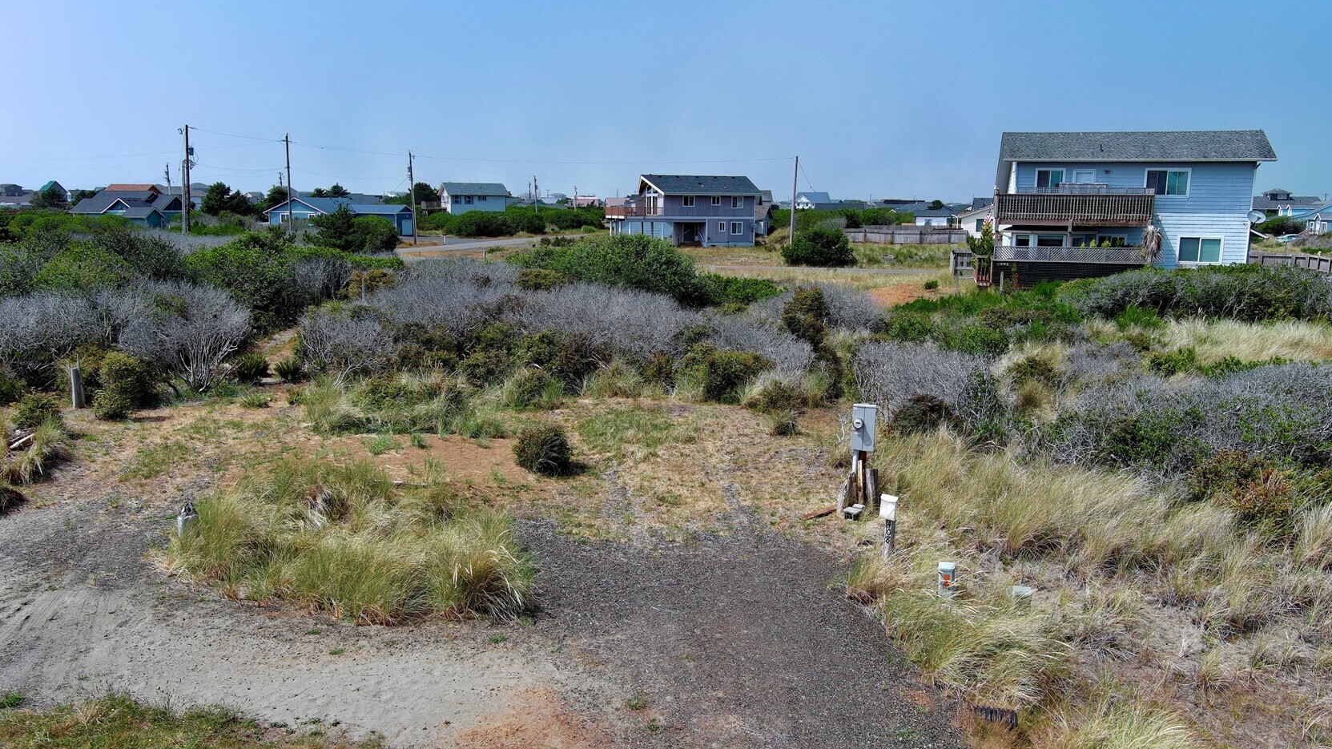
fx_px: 1095
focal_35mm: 31
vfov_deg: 37.8
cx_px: 654
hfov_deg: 62.6
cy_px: 387
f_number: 2.8
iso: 101
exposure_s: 1/1357
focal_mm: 10.57
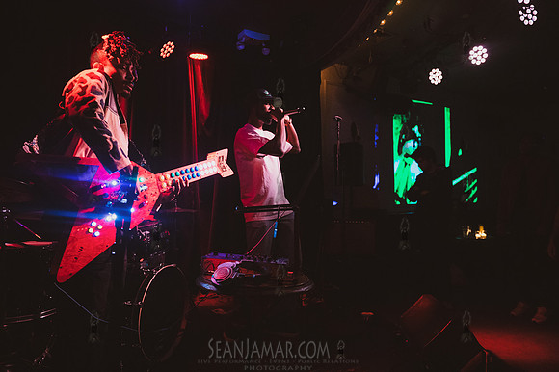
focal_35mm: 24
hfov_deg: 73.8
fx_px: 372
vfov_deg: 53.1
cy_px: 186
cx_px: 280
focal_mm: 24
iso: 12800
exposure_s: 1/250
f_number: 3.5
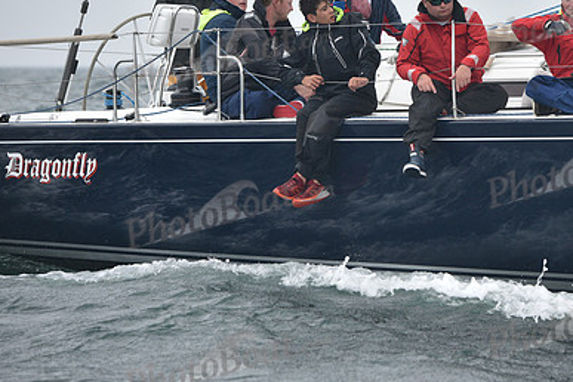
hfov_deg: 9.1
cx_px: 412
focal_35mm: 225
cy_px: 113
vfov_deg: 6.1
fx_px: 3581
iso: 320
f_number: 4.5
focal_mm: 150
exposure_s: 1/1000
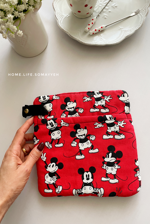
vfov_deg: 65.5
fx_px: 175
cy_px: 110
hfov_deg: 46.3
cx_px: 67
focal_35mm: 28
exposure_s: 1/94
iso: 125
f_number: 1.6
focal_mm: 4.2
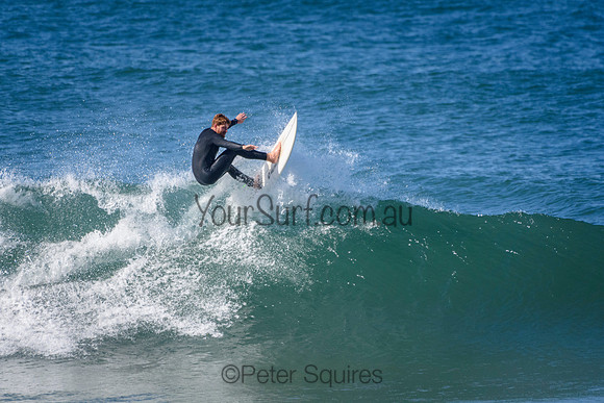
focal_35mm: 750
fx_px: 12587
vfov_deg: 1.8
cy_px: 202
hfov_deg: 2.7
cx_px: 302
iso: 720
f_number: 5.6
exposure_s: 1/4000
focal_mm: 500
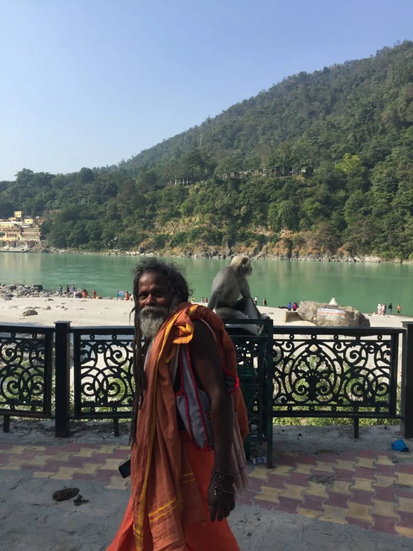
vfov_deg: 61.7
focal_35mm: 29
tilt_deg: -3.1
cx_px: 206
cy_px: 276
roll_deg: +1.3
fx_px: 461
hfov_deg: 48.2
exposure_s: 1/1582
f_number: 2.2
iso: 32
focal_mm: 4.15
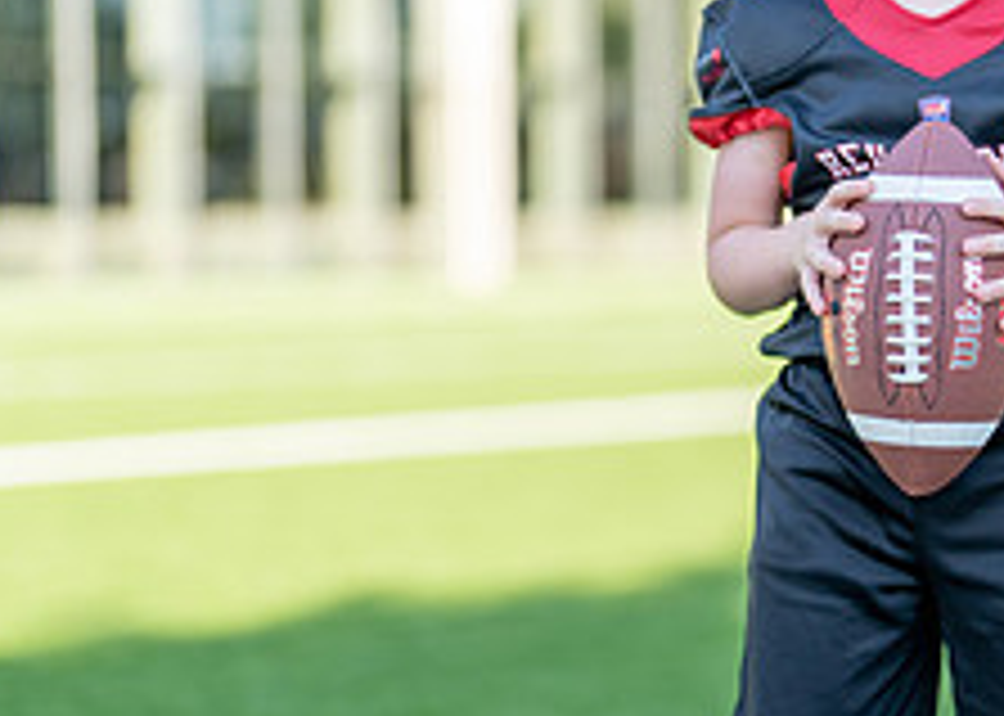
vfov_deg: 10.3
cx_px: 923
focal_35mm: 139
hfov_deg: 14.3
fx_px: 3961
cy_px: 401
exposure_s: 1/2000
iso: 100
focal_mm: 50
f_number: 1.2
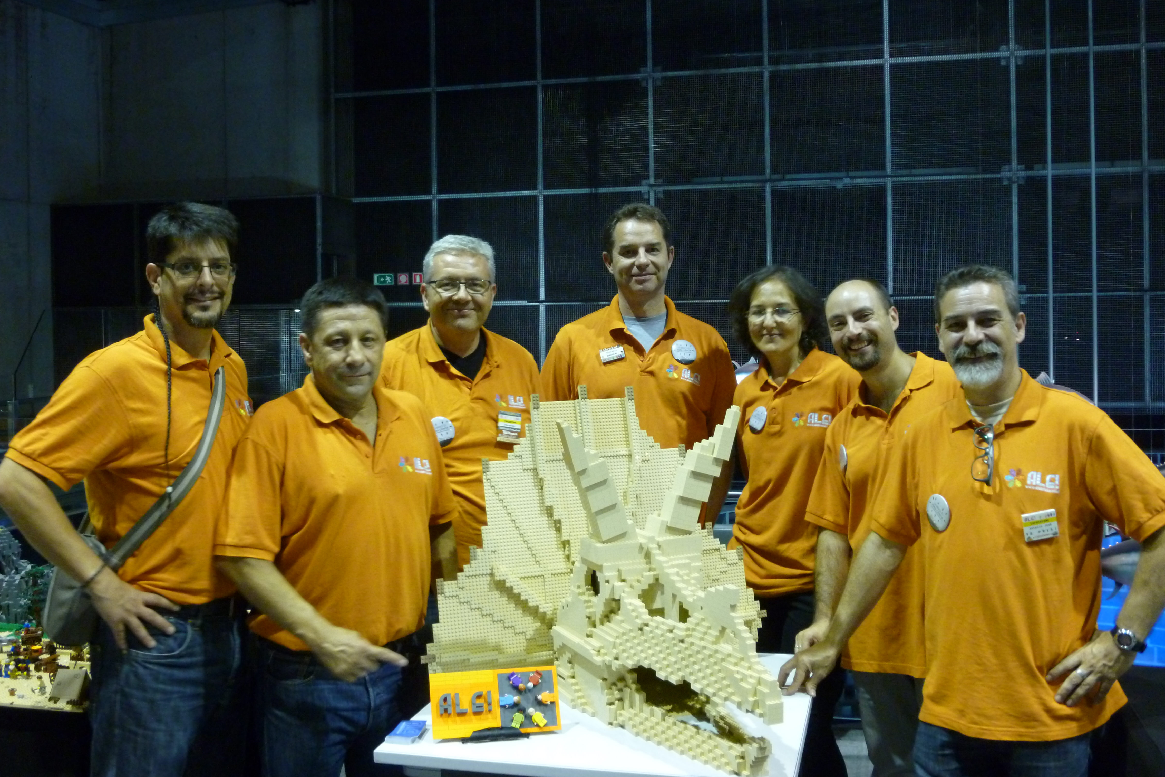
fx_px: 1230
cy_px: 347
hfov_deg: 50.7
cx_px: 588
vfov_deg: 35.0
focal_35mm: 38
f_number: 3.6
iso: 400
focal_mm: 6.5
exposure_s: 1/4
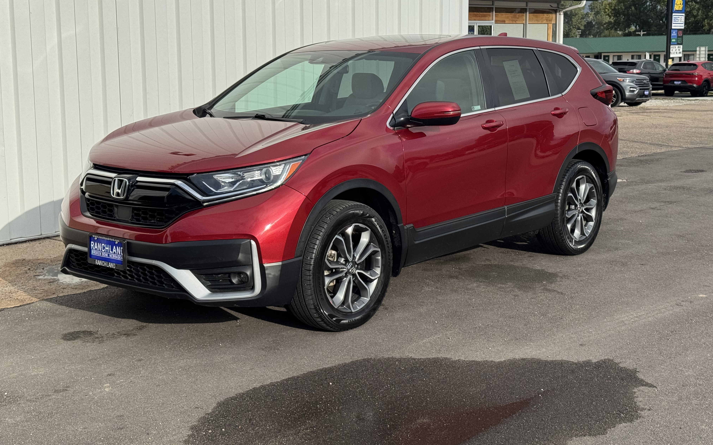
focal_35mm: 51
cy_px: 182
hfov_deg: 39.6
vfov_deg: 25.3
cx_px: 356
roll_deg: +0.4
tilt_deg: -8.2
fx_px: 991
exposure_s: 1/6410
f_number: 1.78
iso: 64
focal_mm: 6.76
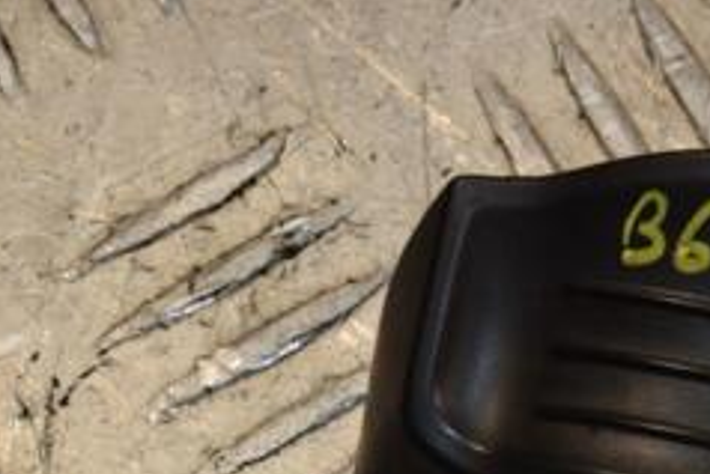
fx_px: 7820
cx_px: 677
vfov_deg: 3.5
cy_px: 450
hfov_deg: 5.2
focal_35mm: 396
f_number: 13
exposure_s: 1/200
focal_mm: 105
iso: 800
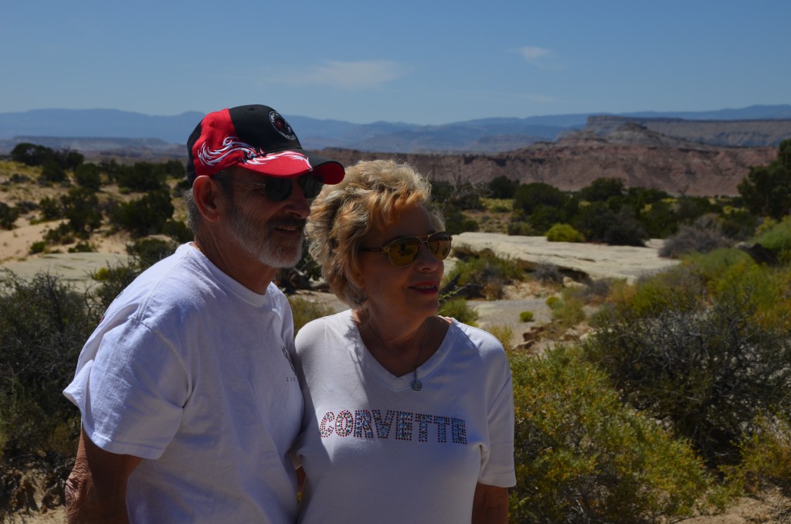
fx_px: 1381
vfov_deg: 21.5
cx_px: 396
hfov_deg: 32.0
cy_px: 262
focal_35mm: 63
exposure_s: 1/500
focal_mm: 42
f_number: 11
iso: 100
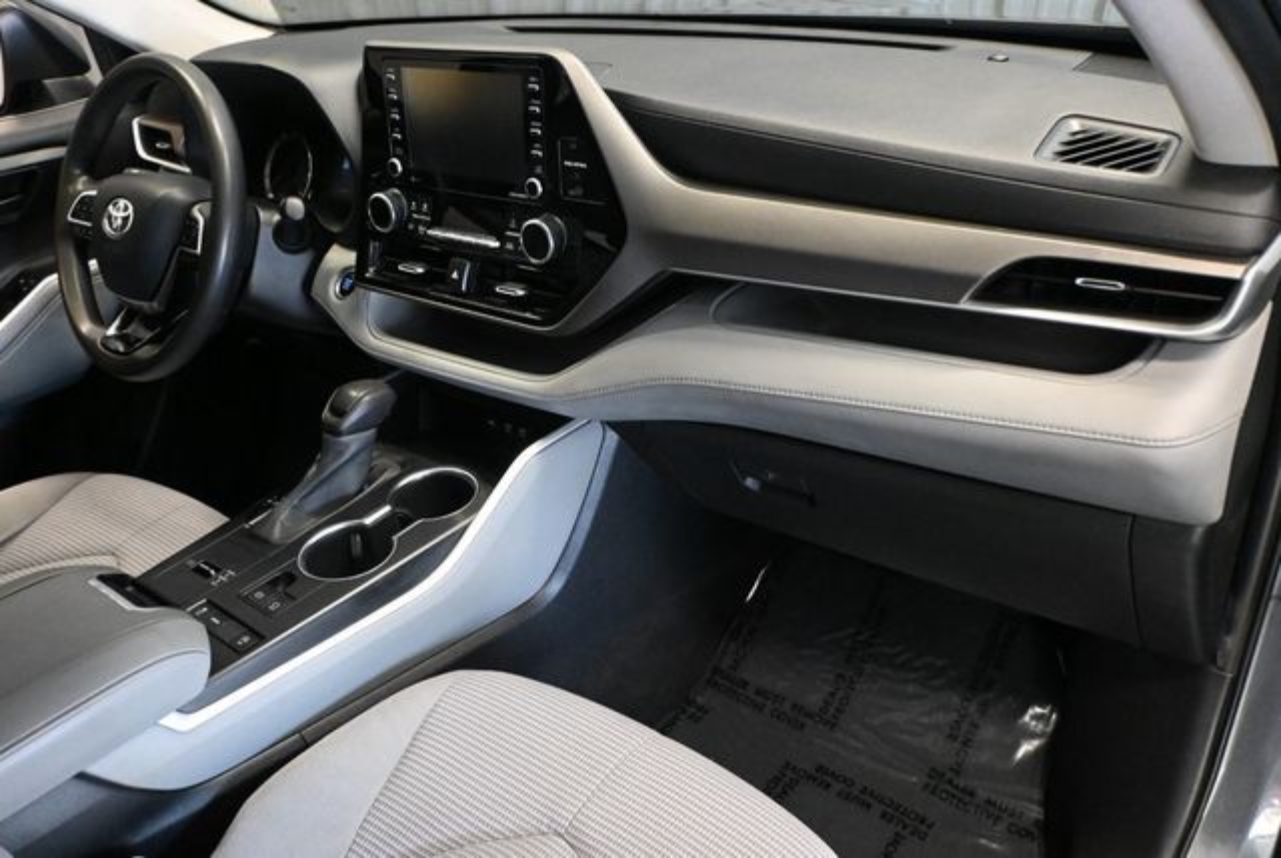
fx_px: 1016
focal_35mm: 28
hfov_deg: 64.5
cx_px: 640
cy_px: 429
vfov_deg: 45.8
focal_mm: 19
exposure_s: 1/60
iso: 5600
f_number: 3.8
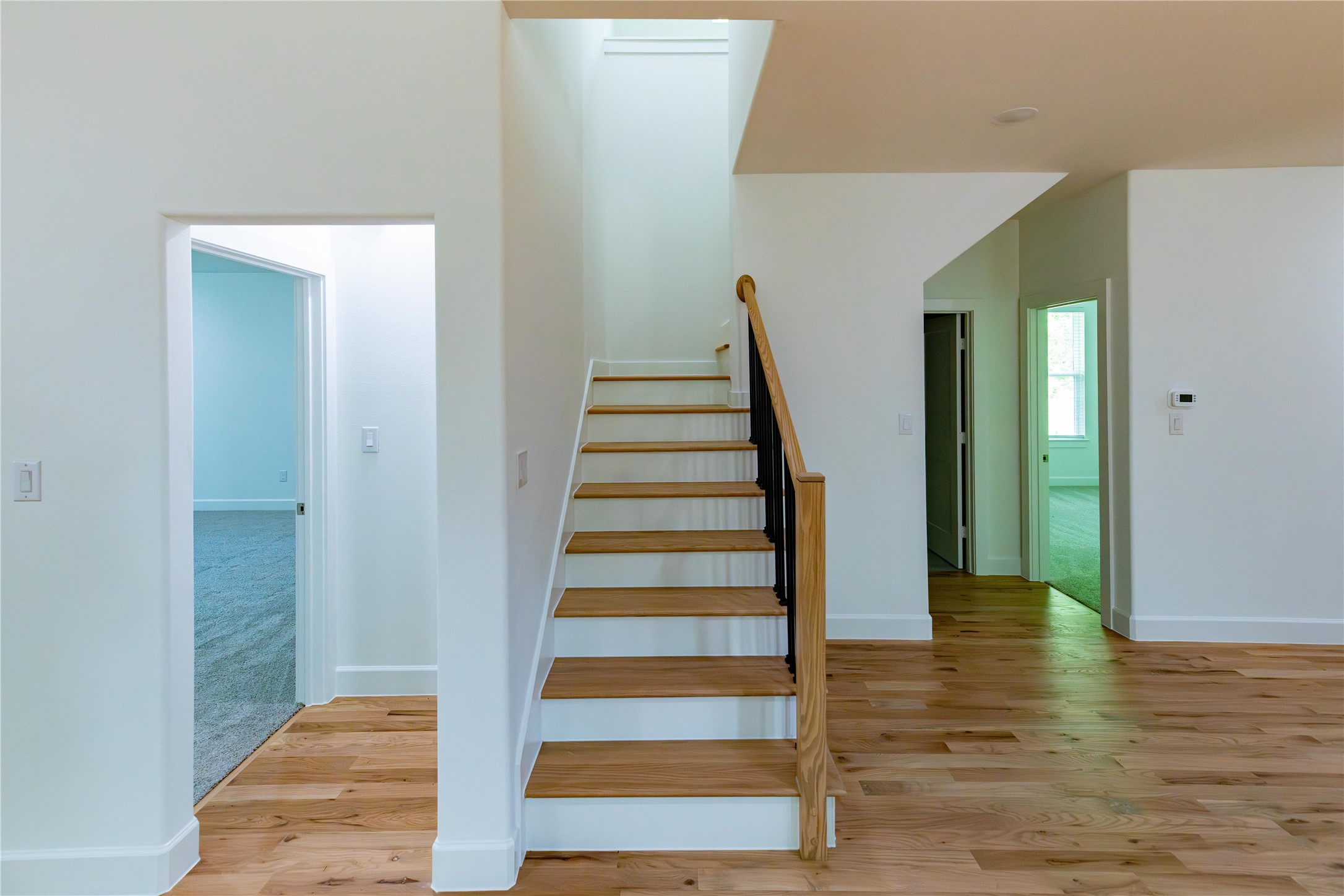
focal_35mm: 14
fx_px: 523
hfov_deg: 104.3
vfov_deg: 81.2
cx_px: 672
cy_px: 448
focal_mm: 14
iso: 6400
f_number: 5.6
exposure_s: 1/250
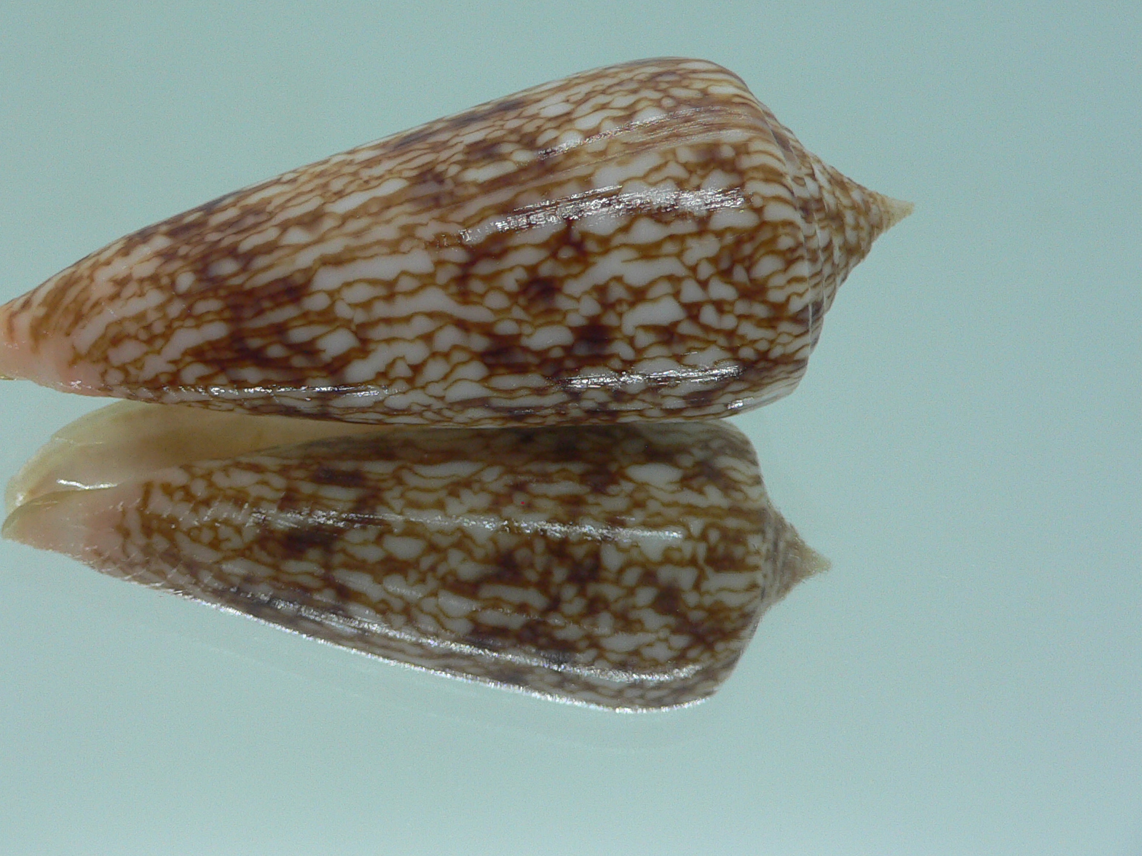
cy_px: 395
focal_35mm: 45
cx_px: 441
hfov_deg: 41.8
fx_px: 1485
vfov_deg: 32.2
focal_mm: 4.6
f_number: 2.8
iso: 100
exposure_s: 1/60
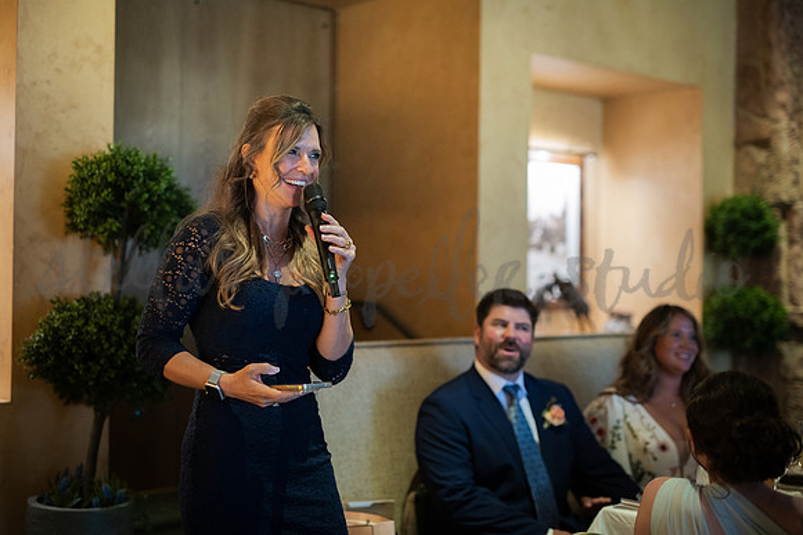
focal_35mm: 50
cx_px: 402
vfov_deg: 27.0
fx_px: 1115
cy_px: 268
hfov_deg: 39.6
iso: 2500
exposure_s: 1/200
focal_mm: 50
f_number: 1.8
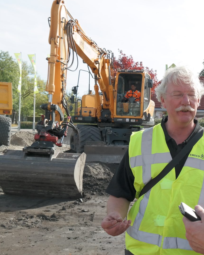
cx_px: 182
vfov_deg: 41.1
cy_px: 144
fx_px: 340
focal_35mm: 45
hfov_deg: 31.9
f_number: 6.3
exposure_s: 1/250
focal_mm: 18
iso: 200
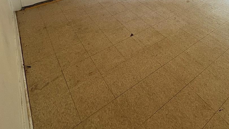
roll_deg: +0.2
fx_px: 176
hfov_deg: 65.0
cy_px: -26
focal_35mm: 29
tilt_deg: -20.1
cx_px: 145
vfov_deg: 32.9
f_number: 2.2
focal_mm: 2.22
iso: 250
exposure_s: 1/60
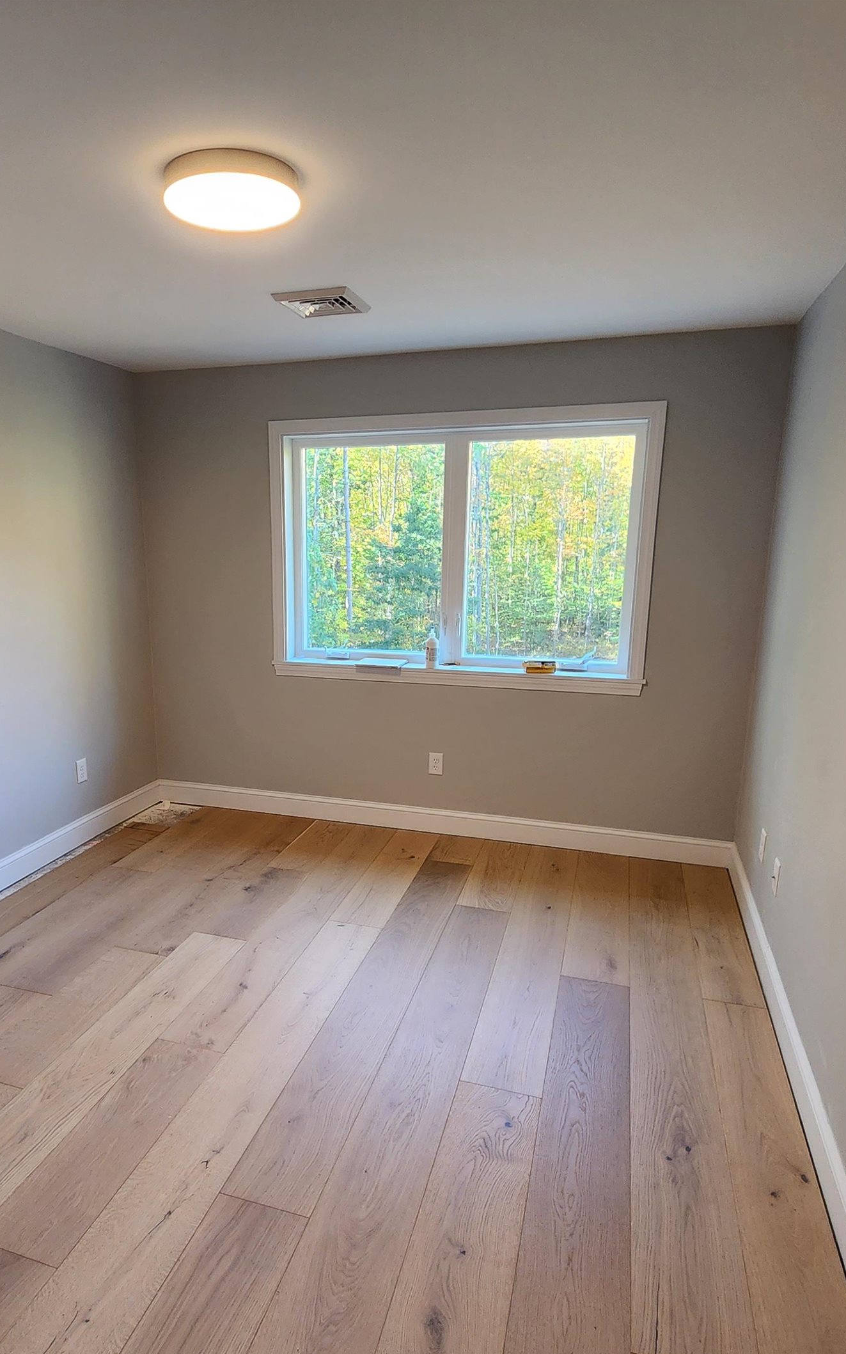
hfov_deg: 59.2
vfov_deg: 84.9
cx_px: 343
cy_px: 734
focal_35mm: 20
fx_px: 738
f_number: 2.2
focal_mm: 2.2
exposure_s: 1/60
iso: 200
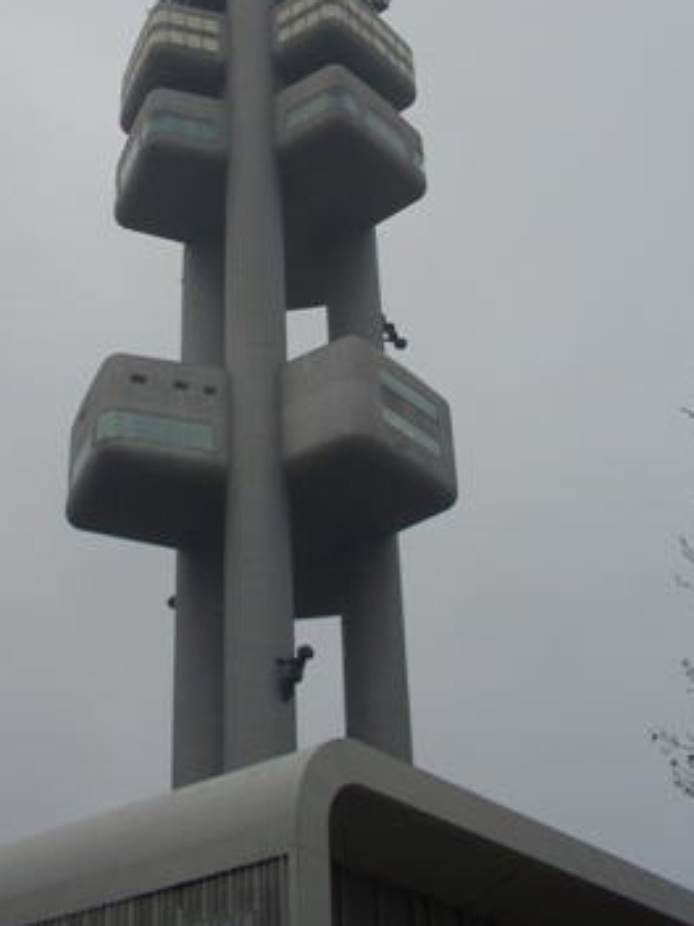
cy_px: 155
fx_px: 1577
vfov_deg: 31.6
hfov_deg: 24.7
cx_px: 241
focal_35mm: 59
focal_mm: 5.8
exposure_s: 1/160
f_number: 4.3
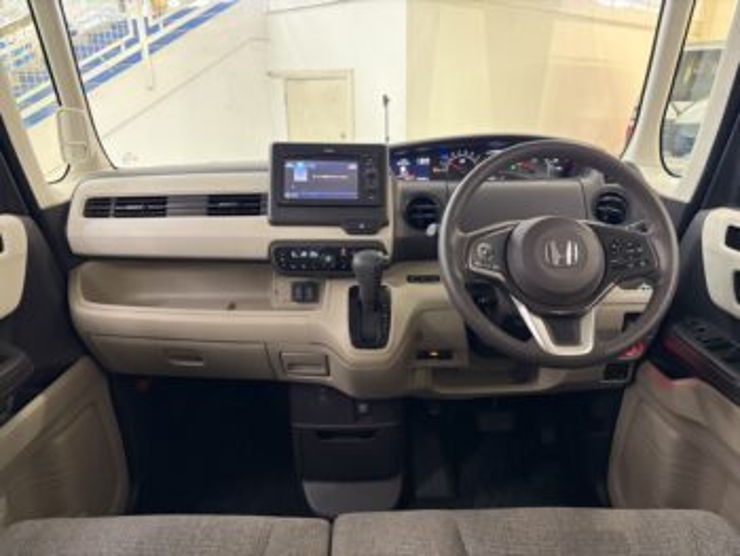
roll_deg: +2.1
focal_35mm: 26
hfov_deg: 67.3
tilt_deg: -18.7
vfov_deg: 53.1
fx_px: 556
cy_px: 278
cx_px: 370
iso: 400
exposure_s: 1/50
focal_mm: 5.96
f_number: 1.6
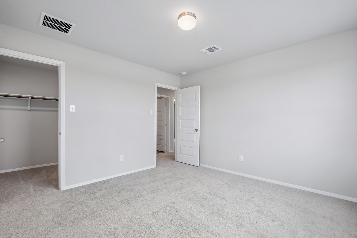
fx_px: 149
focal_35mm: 15
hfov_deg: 100.4
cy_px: 119
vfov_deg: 77.3
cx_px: 178
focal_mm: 10
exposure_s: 1/80
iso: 400
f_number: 8
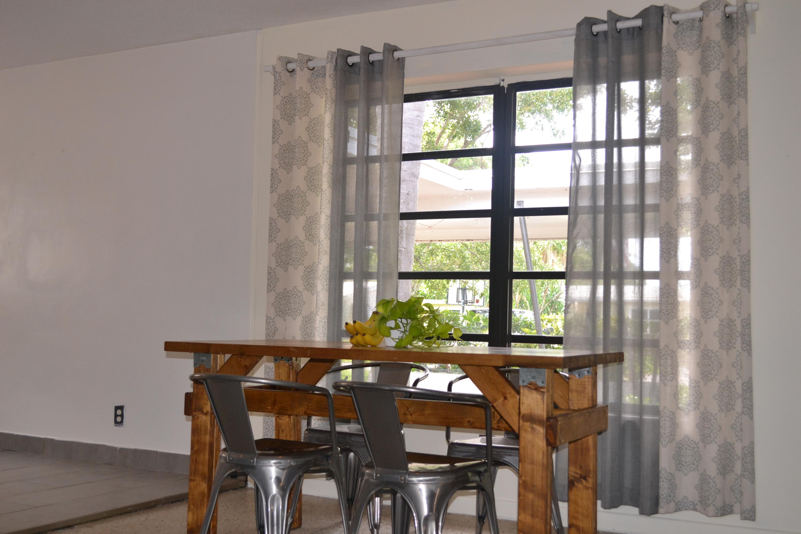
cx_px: 400
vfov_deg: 31.9
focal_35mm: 42
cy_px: 267
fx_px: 934
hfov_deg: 46.4
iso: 560
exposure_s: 1/60
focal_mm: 28
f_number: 4.5
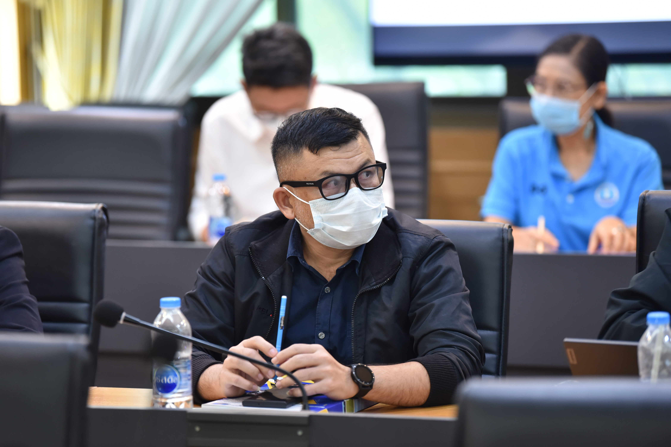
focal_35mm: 155
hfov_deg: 13.2
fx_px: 2889
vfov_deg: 8.9
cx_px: 336
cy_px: 224
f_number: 2.8
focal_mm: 155
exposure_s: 1/100
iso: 1600
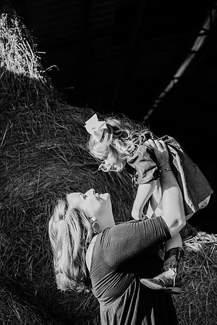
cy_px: 162
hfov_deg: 27.0
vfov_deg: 39.6
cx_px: 108
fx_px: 452
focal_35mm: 50
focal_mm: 50
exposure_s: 1/800
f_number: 2.8
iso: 200
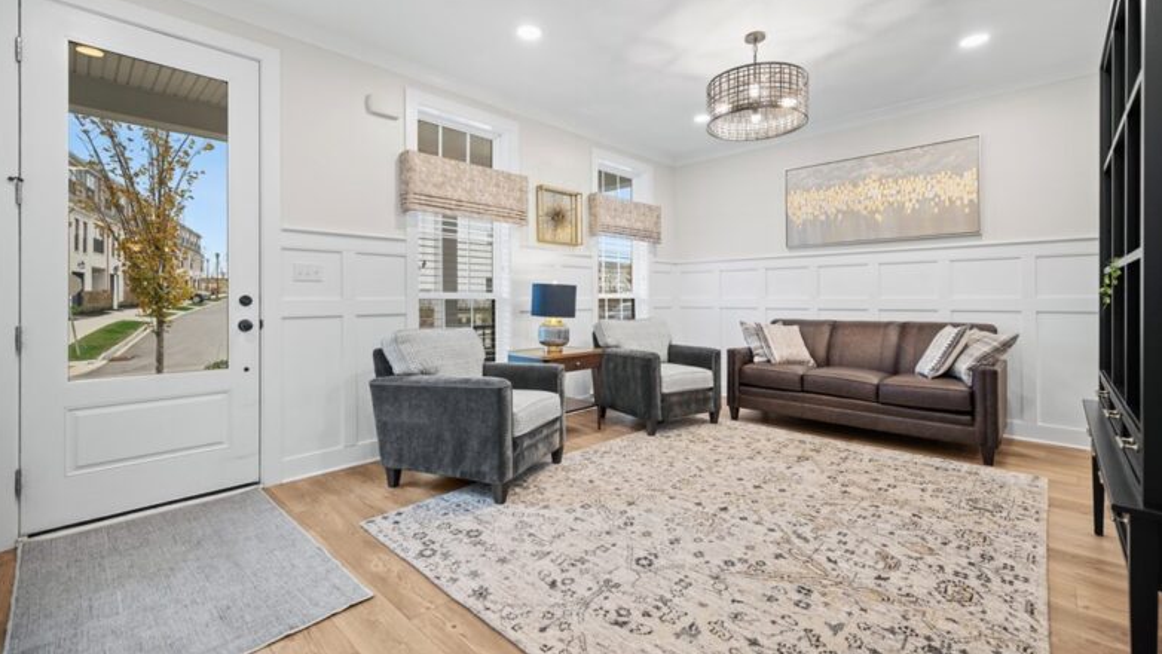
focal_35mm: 16
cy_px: 291
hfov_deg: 101.0
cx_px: 587
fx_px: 479
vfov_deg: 68.5
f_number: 4
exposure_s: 1/8
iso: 400
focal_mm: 14.5
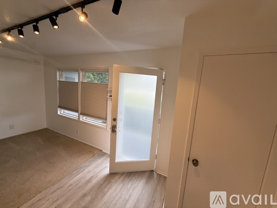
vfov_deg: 85.7
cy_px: 104
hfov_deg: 102.1
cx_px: 138
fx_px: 112
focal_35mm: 14
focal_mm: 2.22
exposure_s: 1/206
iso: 50
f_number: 2.2
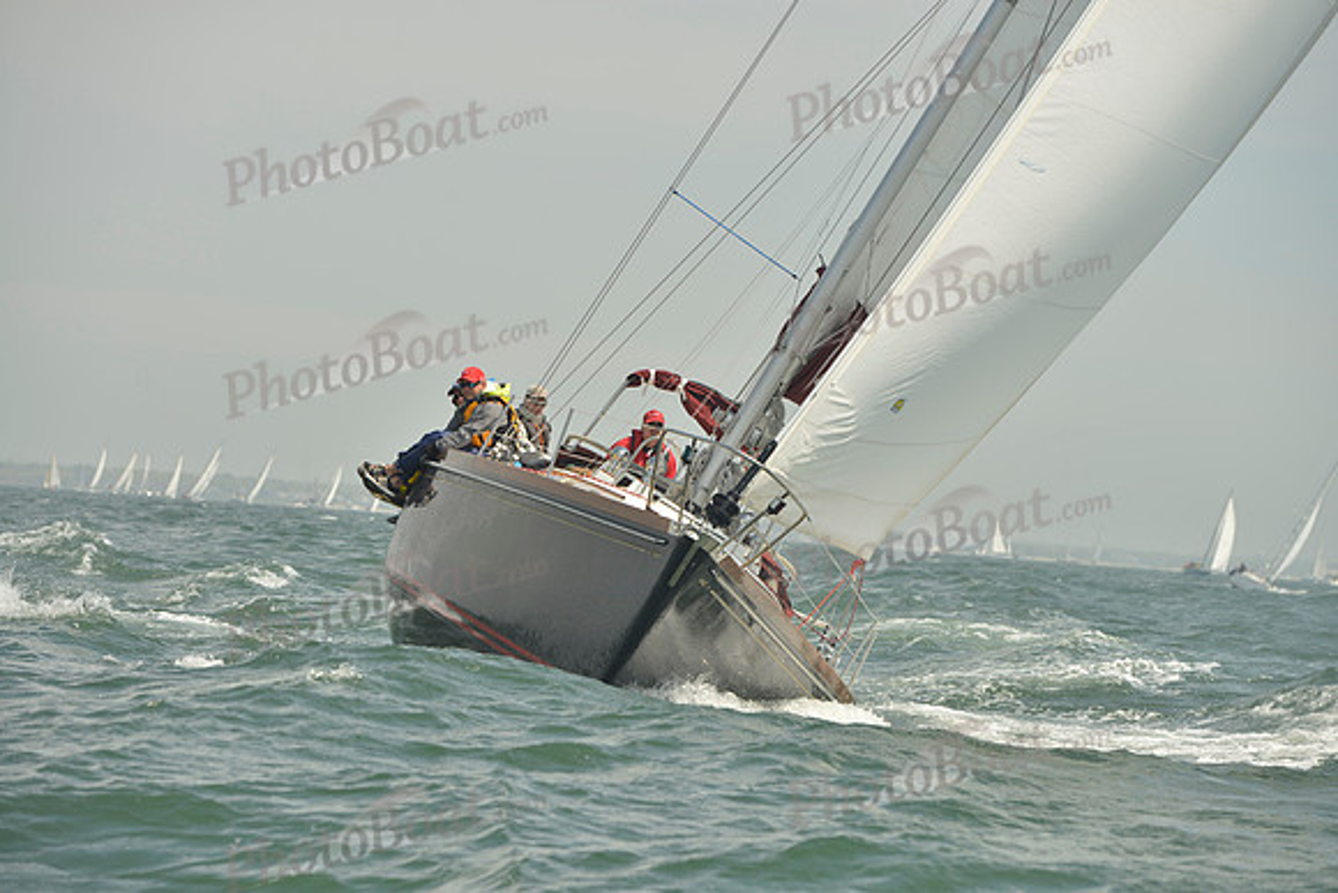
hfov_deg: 14.2
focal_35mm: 145
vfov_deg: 9.5
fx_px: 5390
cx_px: 669
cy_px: 446
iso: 200
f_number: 6.3
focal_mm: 145
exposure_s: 1/1250
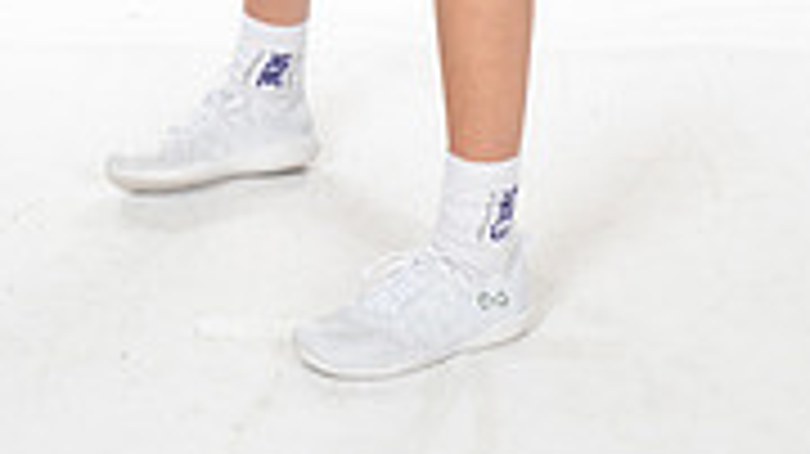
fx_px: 3091
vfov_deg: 8.0
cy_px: -517
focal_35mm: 144
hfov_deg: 14.9
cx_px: 256
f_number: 7.1
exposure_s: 1/320
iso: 800
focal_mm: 55
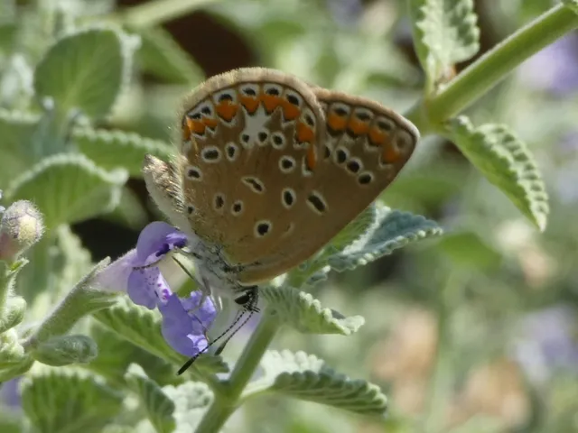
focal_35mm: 160
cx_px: 289
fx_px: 2672
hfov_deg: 12.3
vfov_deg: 9.3
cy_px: 216
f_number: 5.4
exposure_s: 1/125
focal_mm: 28.8
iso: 80
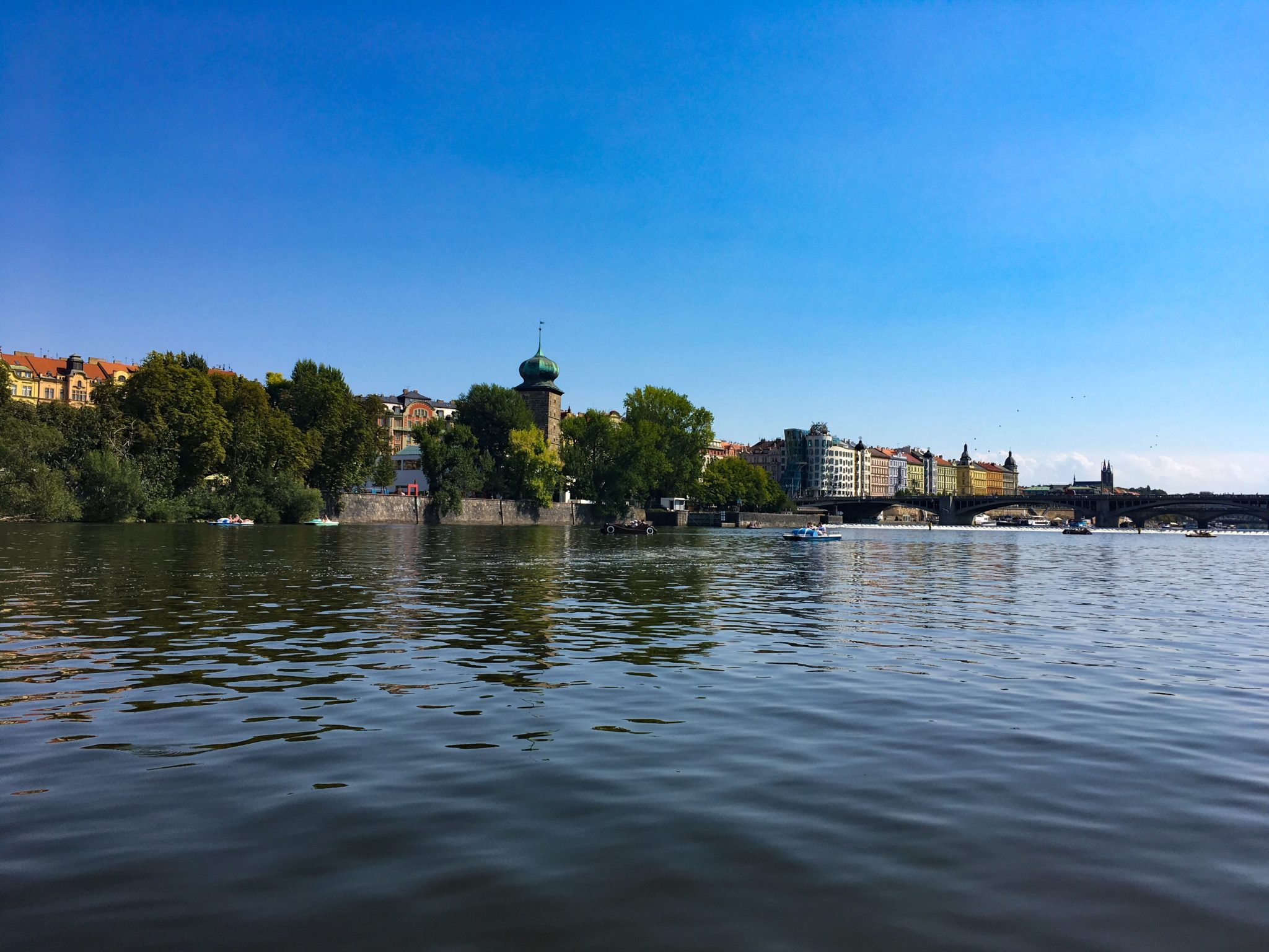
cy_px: 476
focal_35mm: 29
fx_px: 1063
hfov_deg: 61.7
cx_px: 634
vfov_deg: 48.2
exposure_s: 1/1672
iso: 25
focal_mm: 4.15
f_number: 2.2
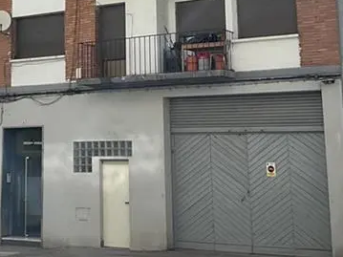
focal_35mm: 77
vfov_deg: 18.7
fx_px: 763
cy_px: 5
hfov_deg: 25.1
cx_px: 96
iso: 25
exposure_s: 1/2320
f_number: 1.8
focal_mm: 3
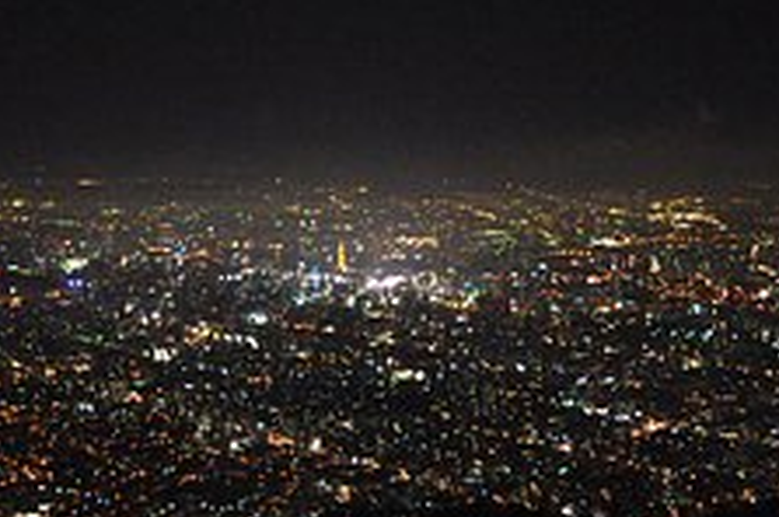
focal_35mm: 62
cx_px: 353
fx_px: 1340
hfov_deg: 32.4
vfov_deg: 21.8
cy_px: 241
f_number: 3.5
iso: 3200
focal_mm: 18
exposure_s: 1/20
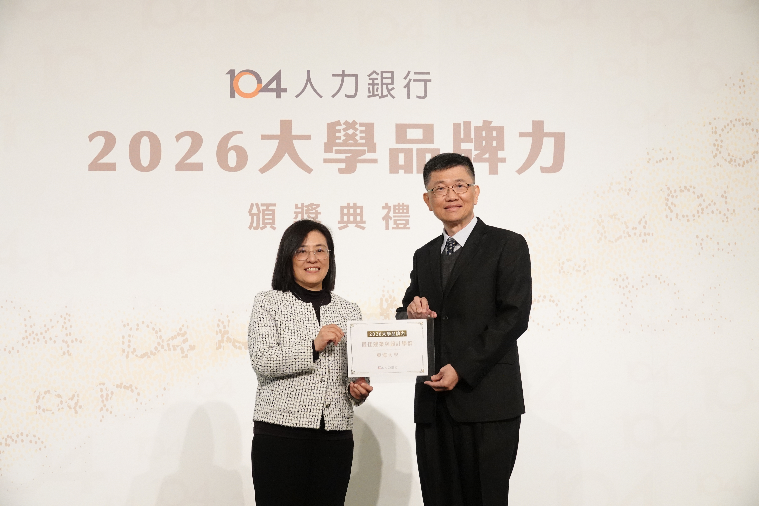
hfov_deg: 25.1
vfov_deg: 16.9
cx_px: 380
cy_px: 253
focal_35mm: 81
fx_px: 1708
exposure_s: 1/100
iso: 2000
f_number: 3.5
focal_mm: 29.69
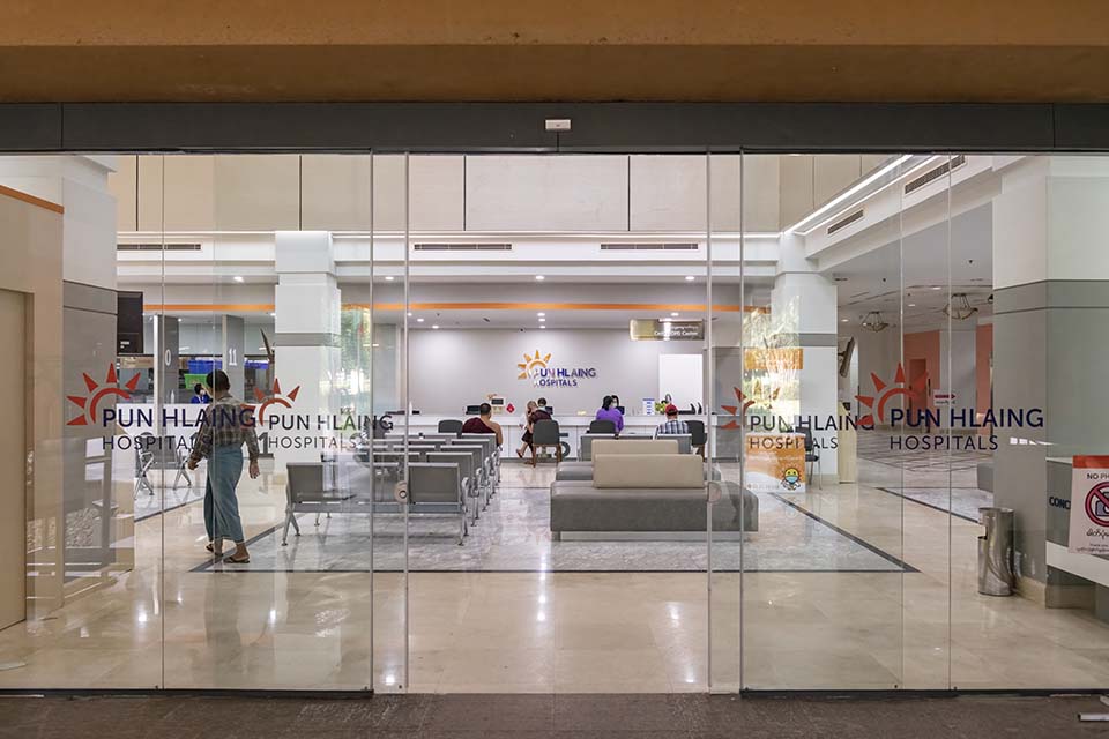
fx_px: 986
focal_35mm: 32
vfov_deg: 41.1
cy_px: 370
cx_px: 554
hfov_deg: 58.7
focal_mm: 32
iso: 1600
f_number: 5.6
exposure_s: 1/250
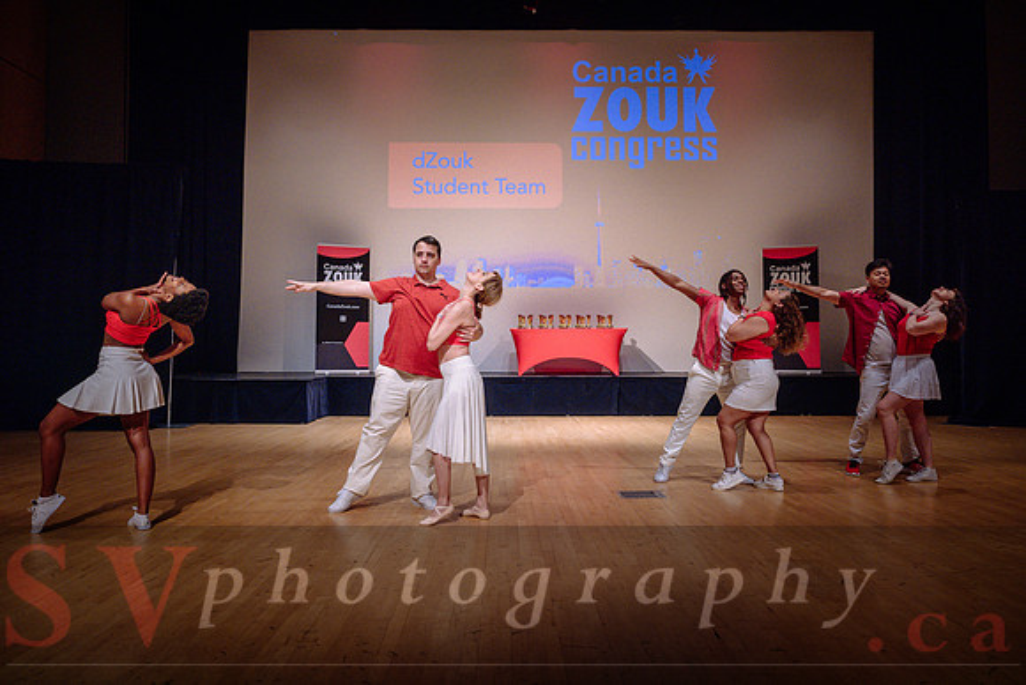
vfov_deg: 47.3
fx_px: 780
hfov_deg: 66.6
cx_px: 513
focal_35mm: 27
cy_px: 313
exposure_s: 1/400
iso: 1600
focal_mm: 24
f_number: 2.8
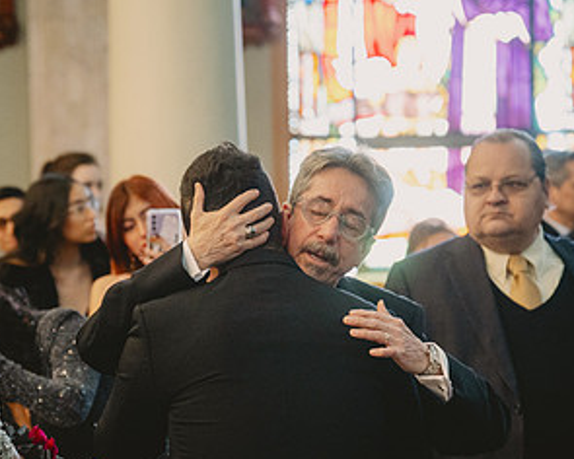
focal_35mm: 129
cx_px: 206
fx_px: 2191
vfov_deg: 11.9
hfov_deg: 14.9
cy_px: 360
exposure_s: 1/500
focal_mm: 70
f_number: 2.8
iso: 2000
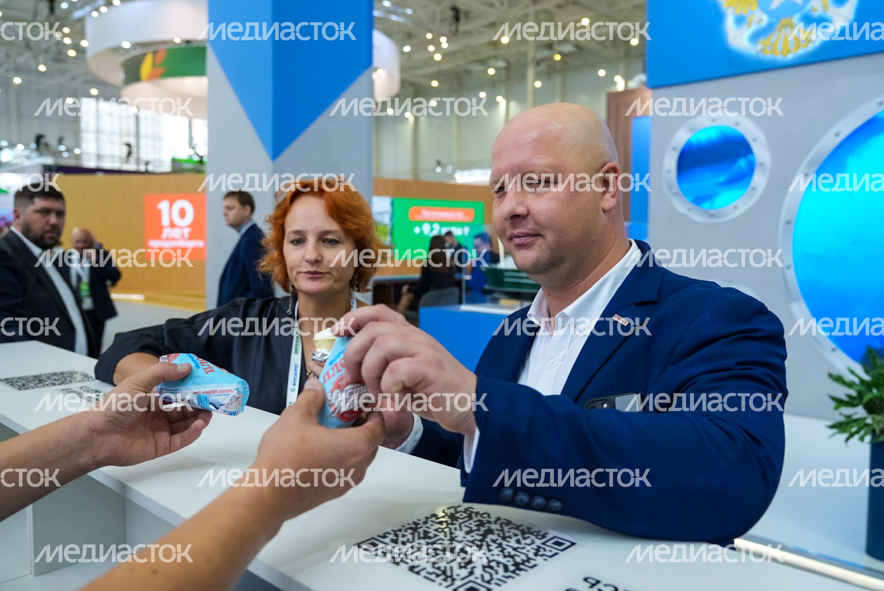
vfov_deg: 45.0
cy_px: 296
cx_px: 442
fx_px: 713
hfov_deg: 63.6
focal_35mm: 29
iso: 1000
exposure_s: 1/250
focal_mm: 29
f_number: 4
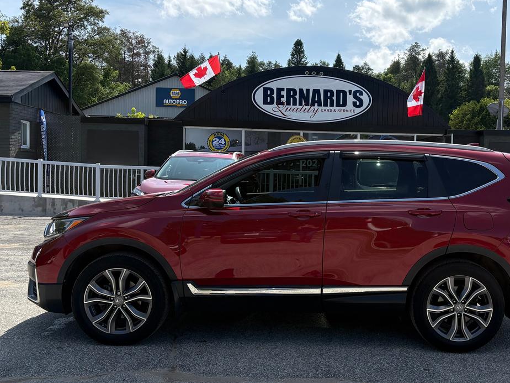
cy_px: 196
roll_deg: -0.7
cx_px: 318
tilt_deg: +0.4
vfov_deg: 39.7
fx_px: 530
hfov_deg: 50.8
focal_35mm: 36
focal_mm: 5.96
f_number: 1.6
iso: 64
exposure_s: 1/4608
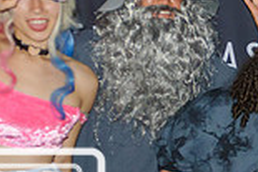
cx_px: 375
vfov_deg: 13.4
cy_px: 161
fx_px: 723
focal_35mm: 101
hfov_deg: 18.2
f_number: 3.5
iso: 800
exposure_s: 1/60
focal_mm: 18
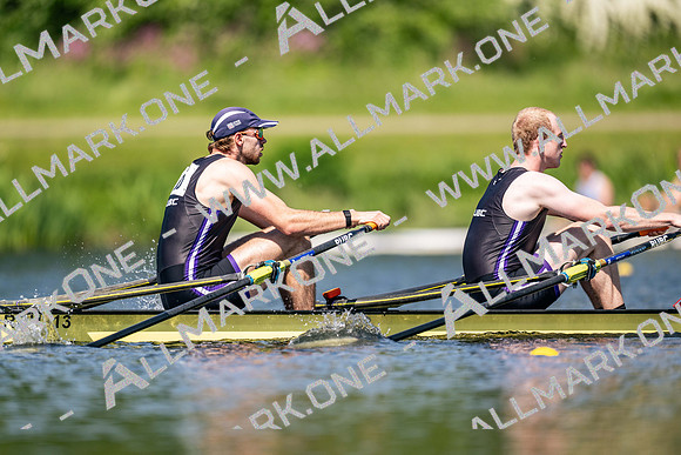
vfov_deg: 2.3
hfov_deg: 3.4
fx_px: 11352
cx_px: 340
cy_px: 228
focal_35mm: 600
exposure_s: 1/2500
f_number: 4
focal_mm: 600
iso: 220
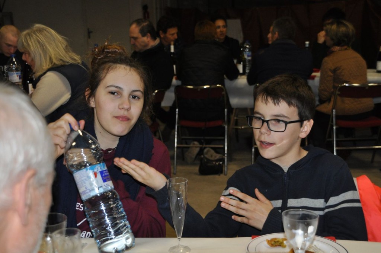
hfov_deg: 38.9
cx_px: 190
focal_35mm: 51
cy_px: 126
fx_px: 539
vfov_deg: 26.4
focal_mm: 34
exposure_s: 1/60
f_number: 4.5
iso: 800
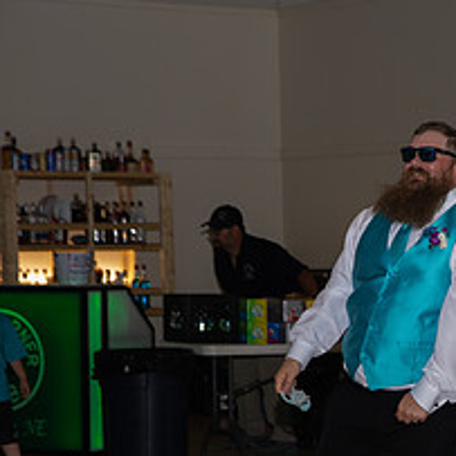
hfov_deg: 11.7
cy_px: 381
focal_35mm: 146
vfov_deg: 11.9
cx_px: 557
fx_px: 2176
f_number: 3.5
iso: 800
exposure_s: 1/125
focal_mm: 60
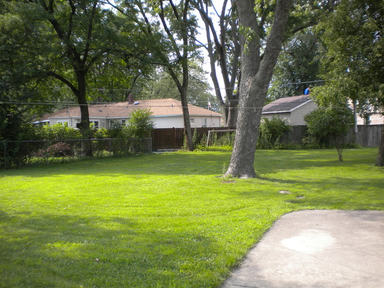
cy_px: 144
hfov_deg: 52.6
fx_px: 388
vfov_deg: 40.7
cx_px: 192
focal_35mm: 35
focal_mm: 6.3
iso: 80
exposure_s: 1/172
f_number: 4.6
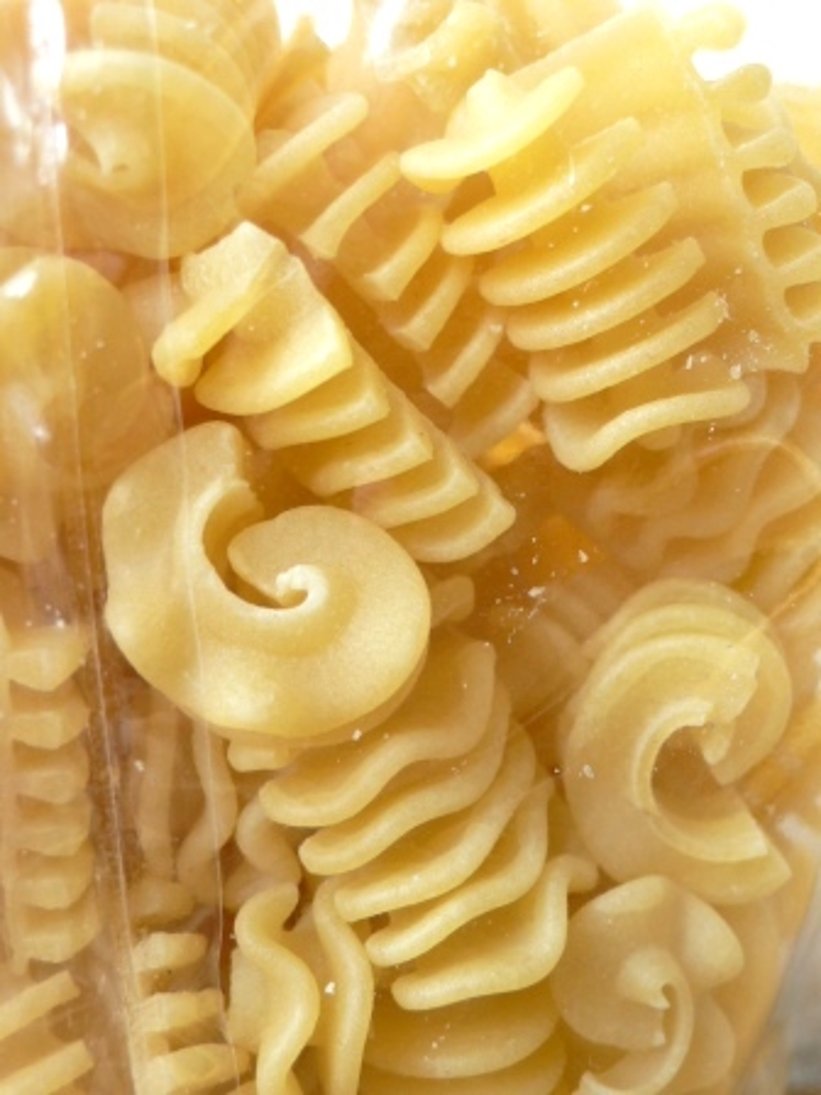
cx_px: 410
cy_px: 548
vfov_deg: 54.0
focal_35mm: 34
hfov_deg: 41.8
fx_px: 1075
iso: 80
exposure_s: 1/60
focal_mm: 6.3
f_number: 2.8
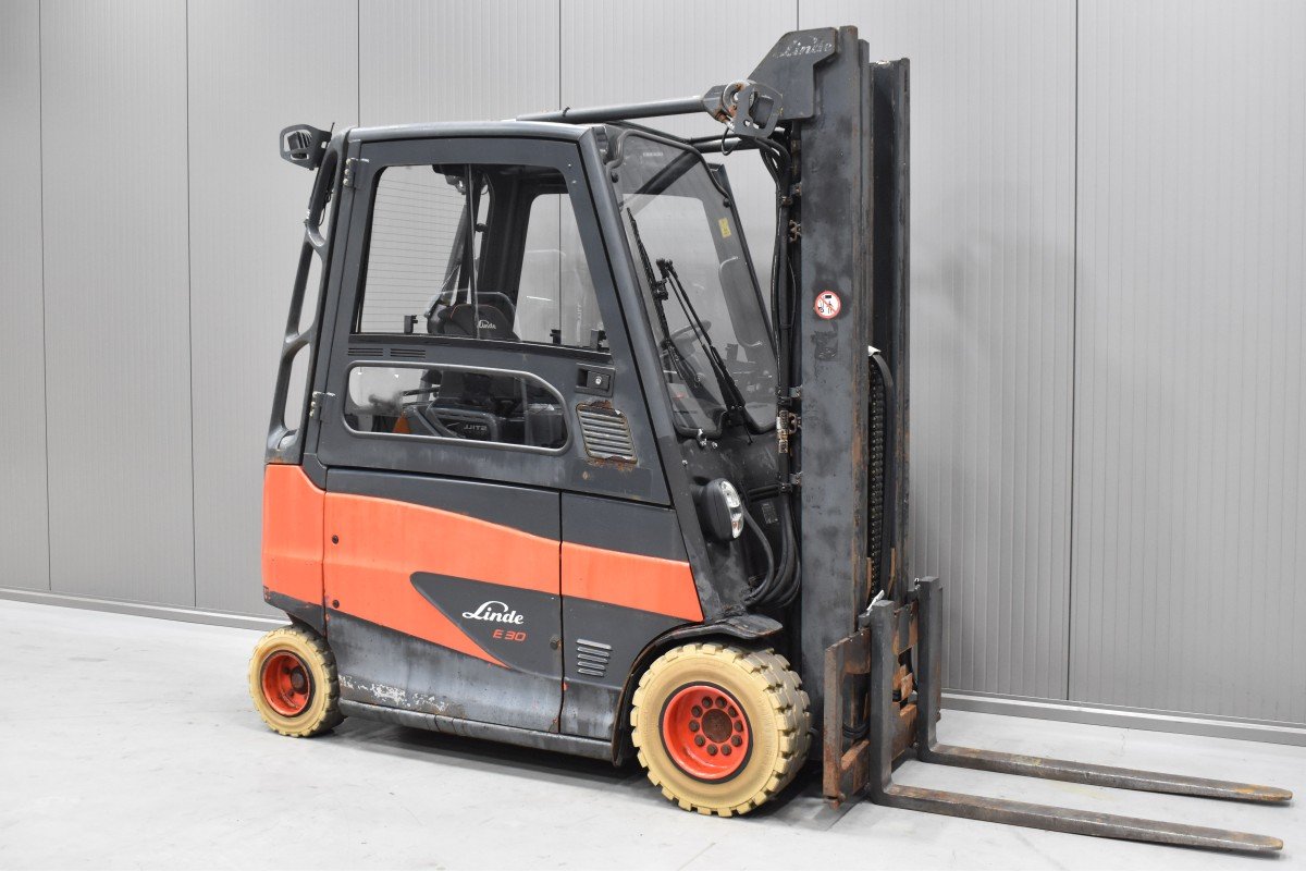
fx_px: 1360
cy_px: 436
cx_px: 653
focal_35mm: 38
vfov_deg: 35.5
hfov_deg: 51.3
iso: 1600
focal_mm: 25
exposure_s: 1/20
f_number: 5.6
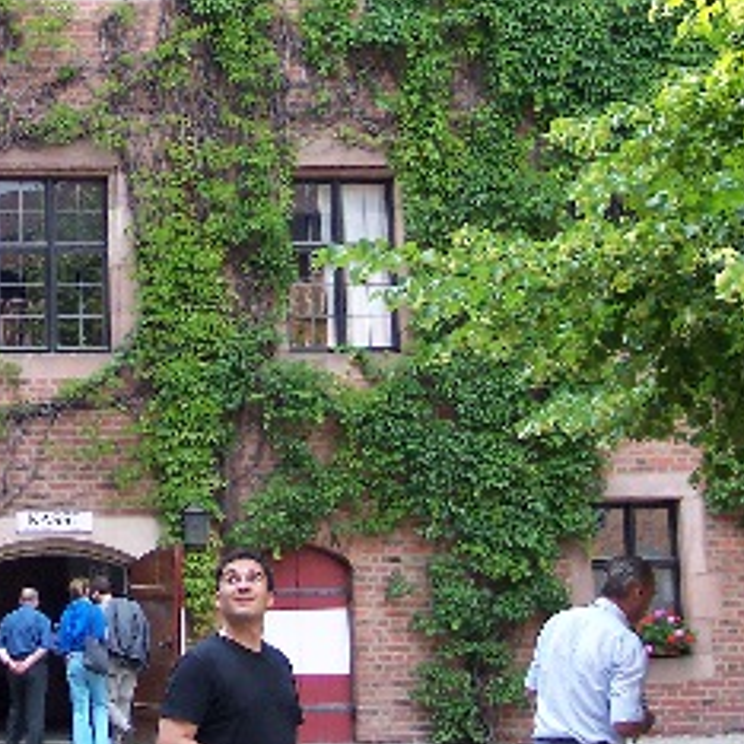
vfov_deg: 20.0
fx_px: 2091
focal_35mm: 86
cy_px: 172
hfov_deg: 19.7
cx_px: 52
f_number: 2.8
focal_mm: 8
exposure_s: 1/180
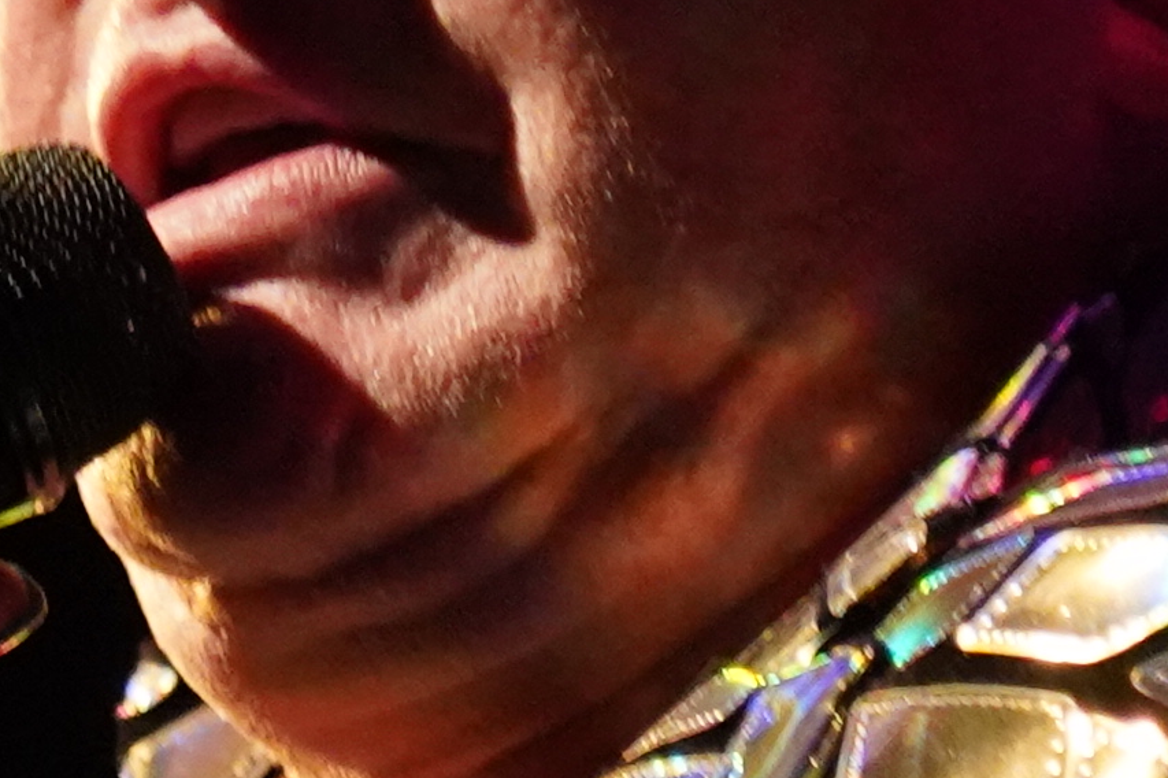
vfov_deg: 1.9
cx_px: 334
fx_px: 23966
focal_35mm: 739
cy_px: 823
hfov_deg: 2.8
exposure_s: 1/125
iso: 5000
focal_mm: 105
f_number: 4
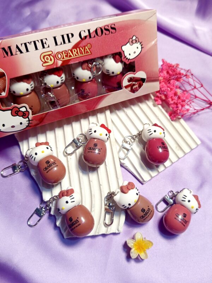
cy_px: 142
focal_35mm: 28
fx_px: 229
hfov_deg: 49.7
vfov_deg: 63.4
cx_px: 106
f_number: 1.7
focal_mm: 5.24
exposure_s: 1/40
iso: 351
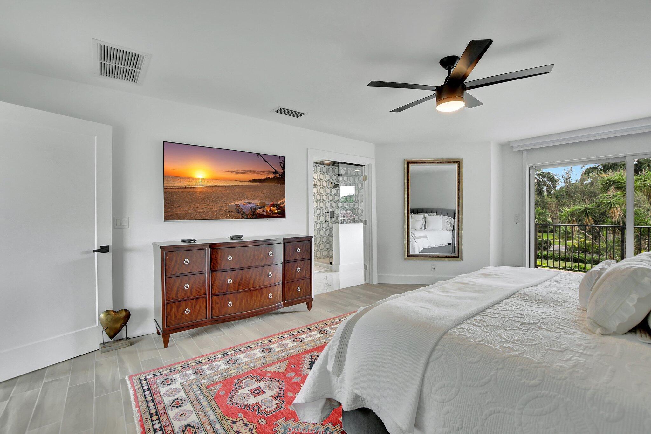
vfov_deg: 77.3
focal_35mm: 15
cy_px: 217
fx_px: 271
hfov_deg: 100.4
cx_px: 326
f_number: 8
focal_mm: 10
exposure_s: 1/13
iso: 1000
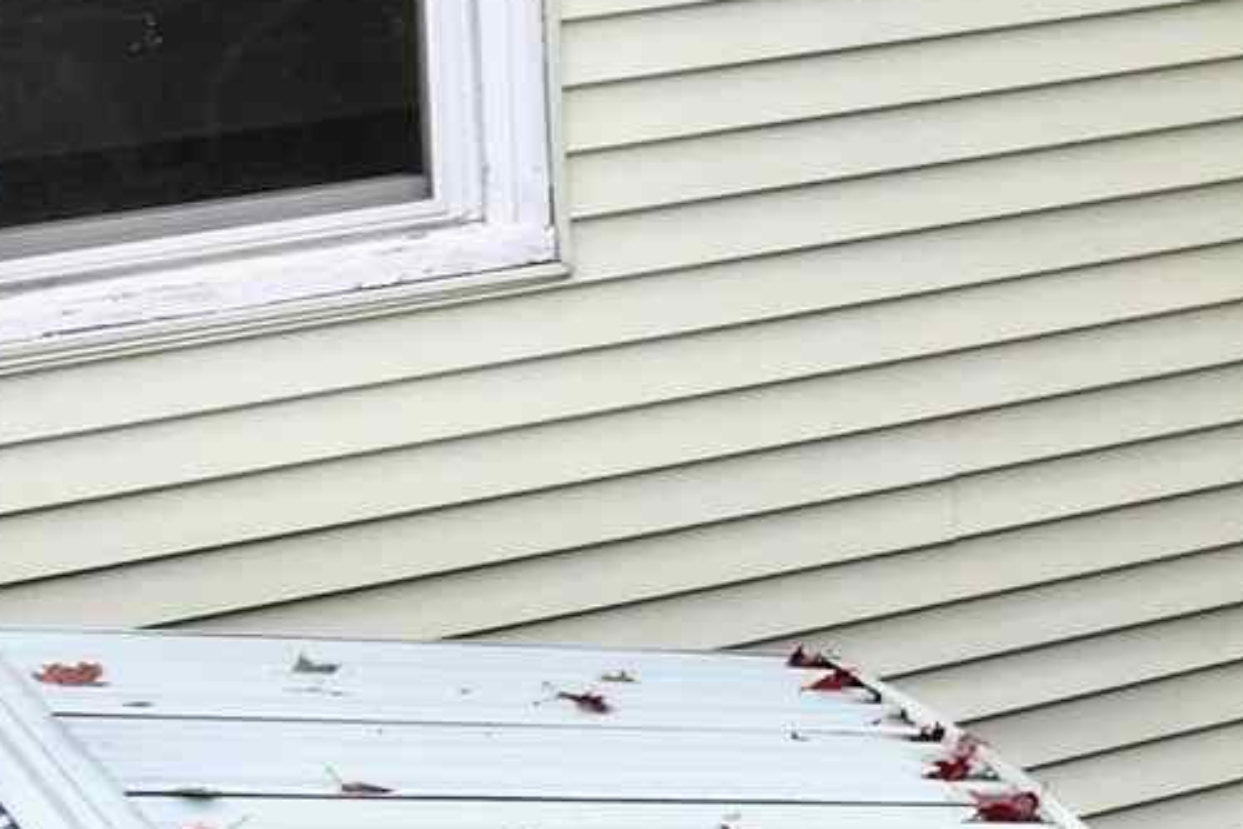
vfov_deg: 8.6
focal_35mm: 154
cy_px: -601
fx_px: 5317
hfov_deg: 10.7
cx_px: 3277
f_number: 2.8
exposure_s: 1/800
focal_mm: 12.29
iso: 110
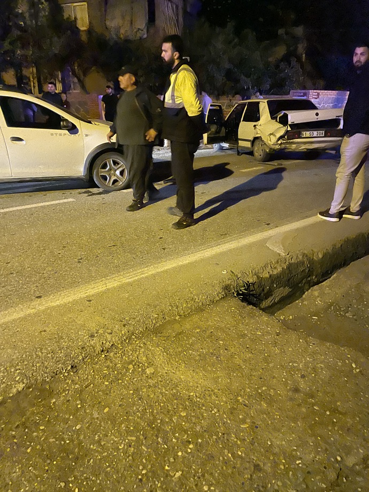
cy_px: 246
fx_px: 370
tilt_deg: -20.1
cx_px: 184
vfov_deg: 67.3
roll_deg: -0.5
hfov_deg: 53.1
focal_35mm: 26
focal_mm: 4.2
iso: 1000
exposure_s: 1/25
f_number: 1.6
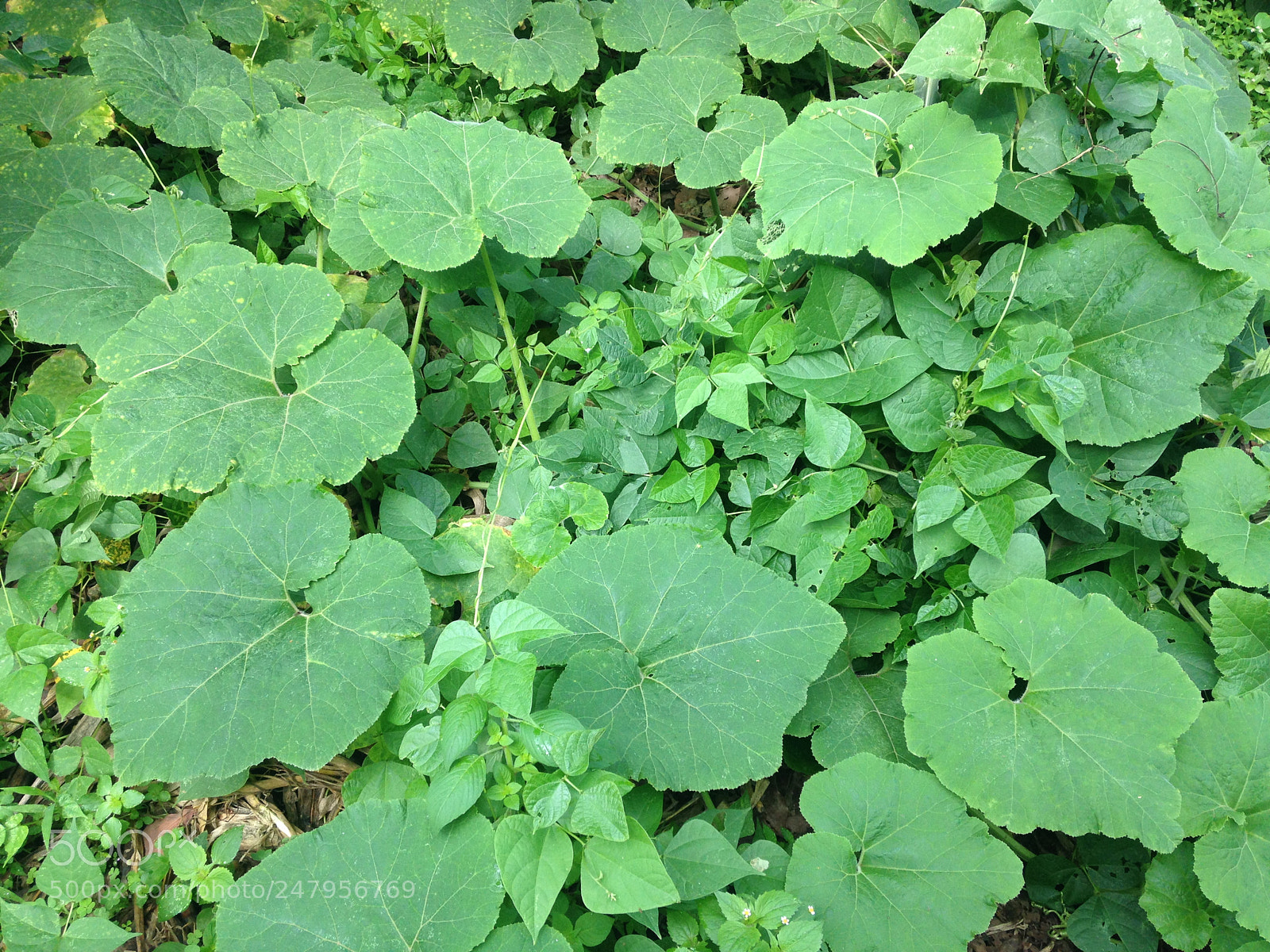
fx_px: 1211
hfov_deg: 55.4
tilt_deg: -45.5
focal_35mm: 33
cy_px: 476
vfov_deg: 42.9
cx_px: 635
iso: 64
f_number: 2.4
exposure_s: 1/120
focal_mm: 4.12
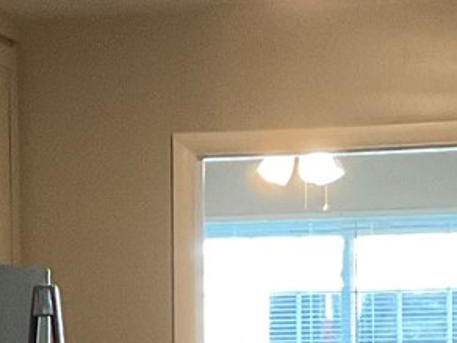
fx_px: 2522
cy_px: 478
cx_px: -61
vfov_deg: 7.7
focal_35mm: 191
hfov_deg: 10.2
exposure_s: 1/60
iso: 125
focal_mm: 3
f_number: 1.8
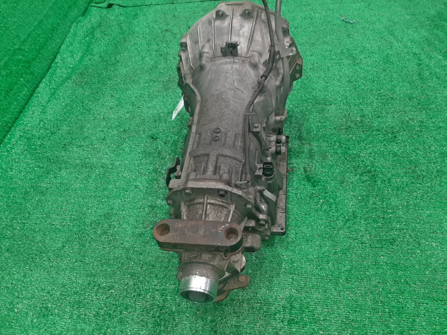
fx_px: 336
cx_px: 224
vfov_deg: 53.1
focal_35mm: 26
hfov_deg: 67.3
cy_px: 168
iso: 105
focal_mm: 3.93
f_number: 1.7
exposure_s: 1/50
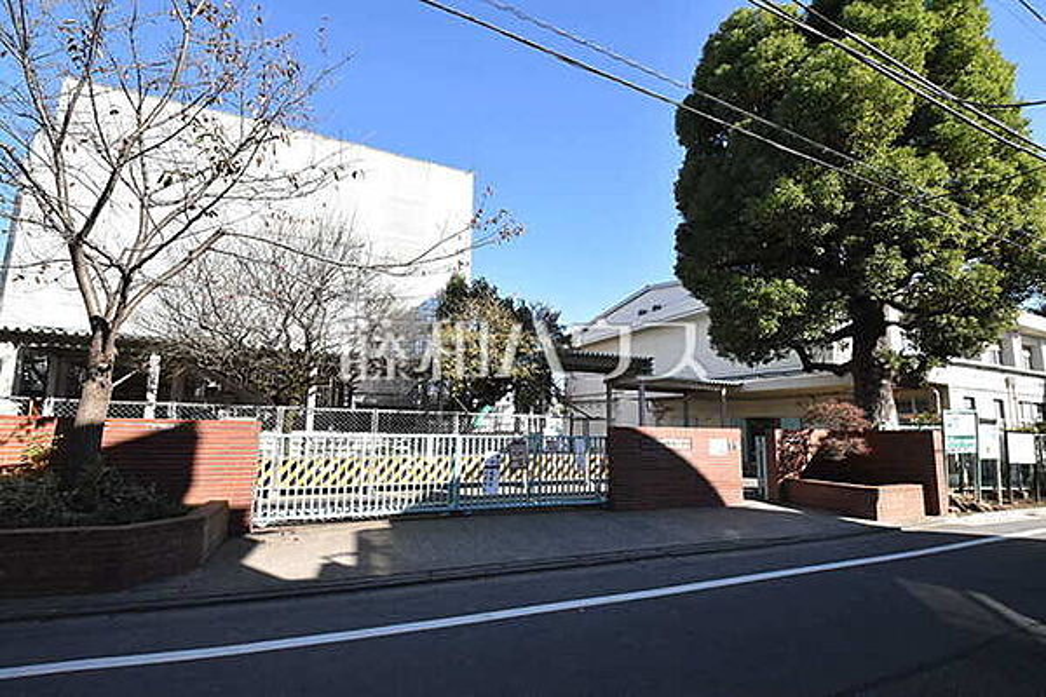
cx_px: 523
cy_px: 348
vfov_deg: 77.3
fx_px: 436
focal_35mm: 15
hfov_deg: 100.4
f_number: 11
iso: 2500
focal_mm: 10
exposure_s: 1/1000
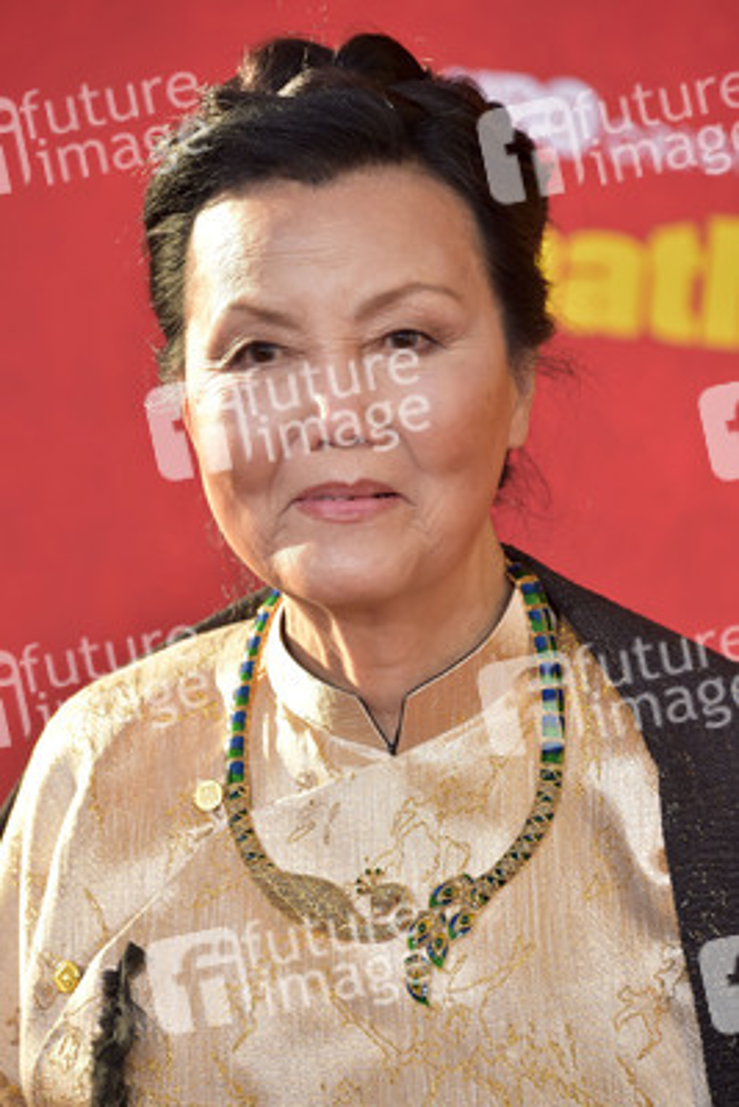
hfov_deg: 5.5
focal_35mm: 250
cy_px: 554
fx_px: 7691
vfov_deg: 8.2
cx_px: 370
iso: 1250
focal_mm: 250
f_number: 6.3
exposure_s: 1/1250
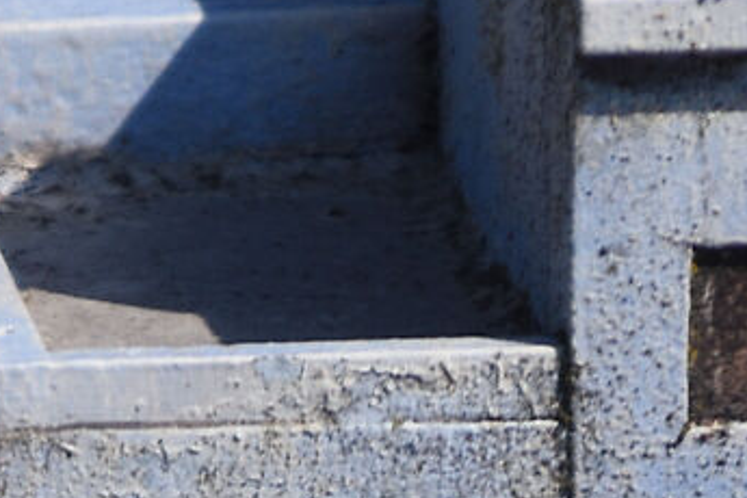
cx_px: 108
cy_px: 1011
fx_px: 43302
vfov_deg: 0.7
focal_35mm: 2087
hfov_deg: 1.0
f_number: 6.3
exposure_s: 1/1600
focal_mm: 200
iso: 100
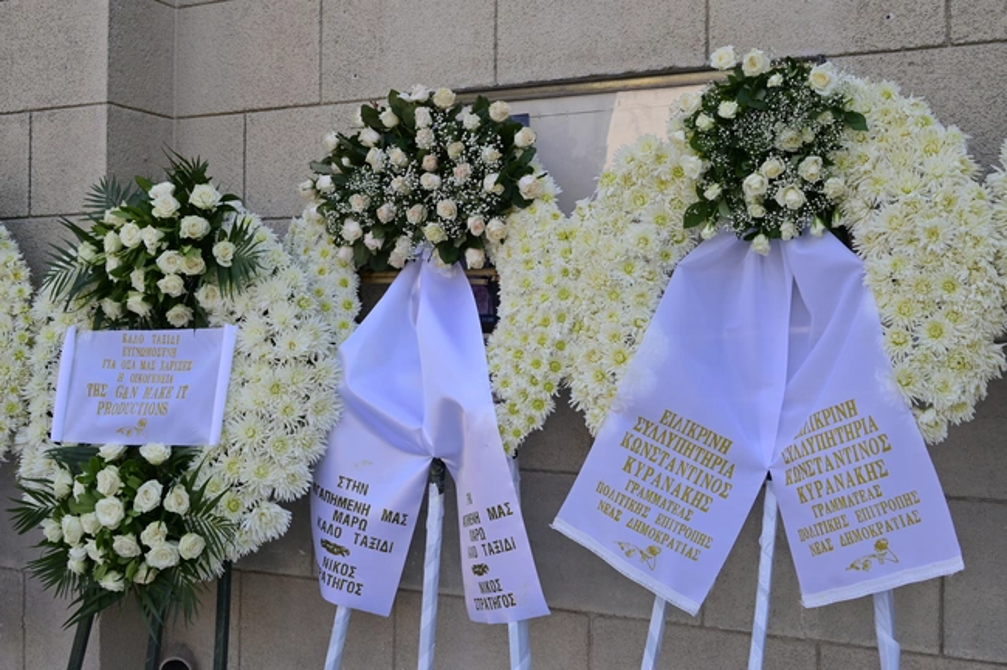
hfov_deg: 48.5
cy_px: 335
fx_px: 1118
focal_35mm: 40
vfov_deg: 33.3
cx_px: 504
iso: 125
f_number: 9
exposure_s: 1/100
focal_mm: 40
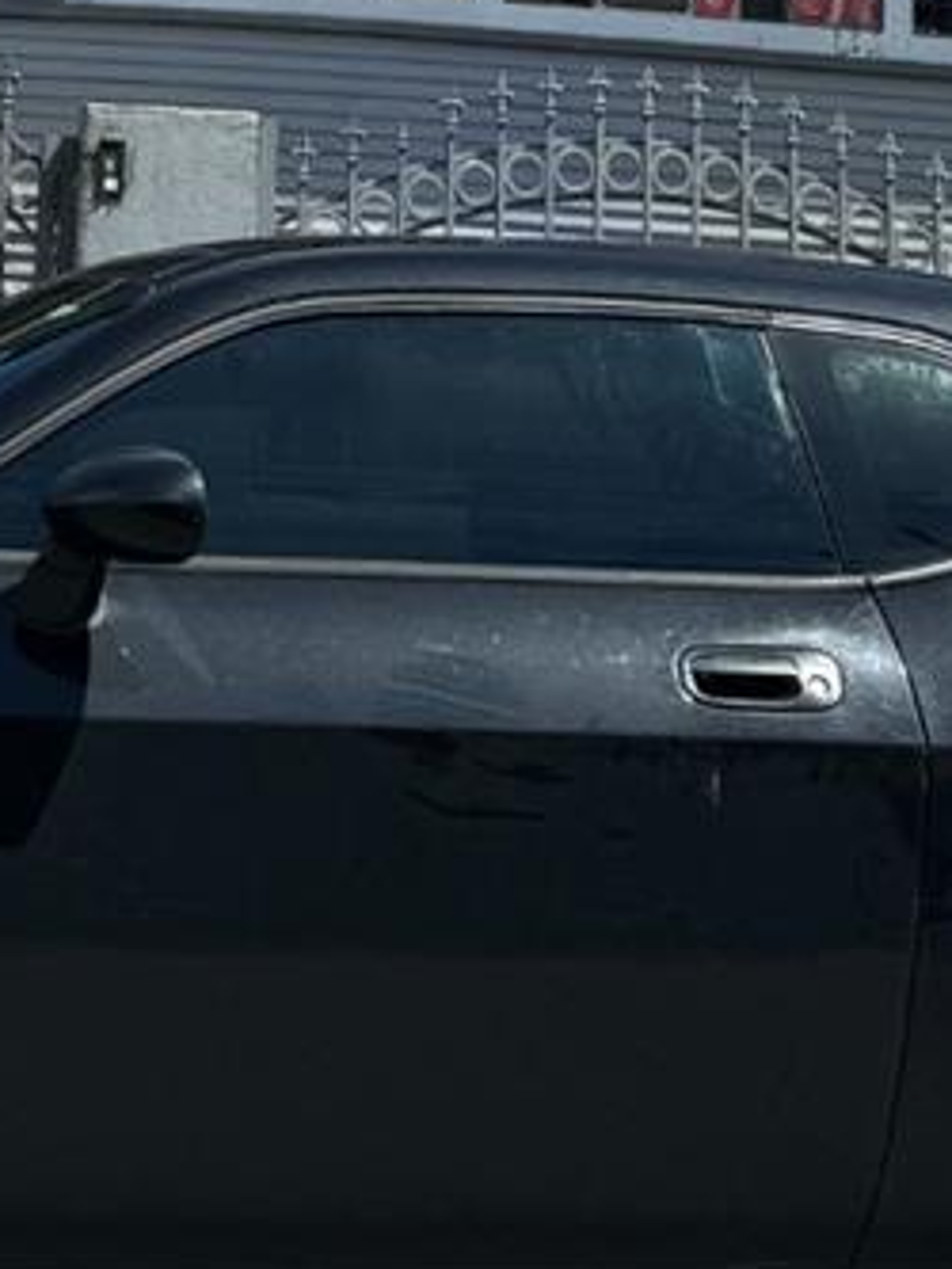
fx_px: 3958
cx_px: -25
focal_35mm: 108
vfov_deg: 15.7
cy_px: -981
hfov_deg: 13.5
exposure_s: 1/5814
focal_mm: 6.76
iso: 80
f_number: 1.78
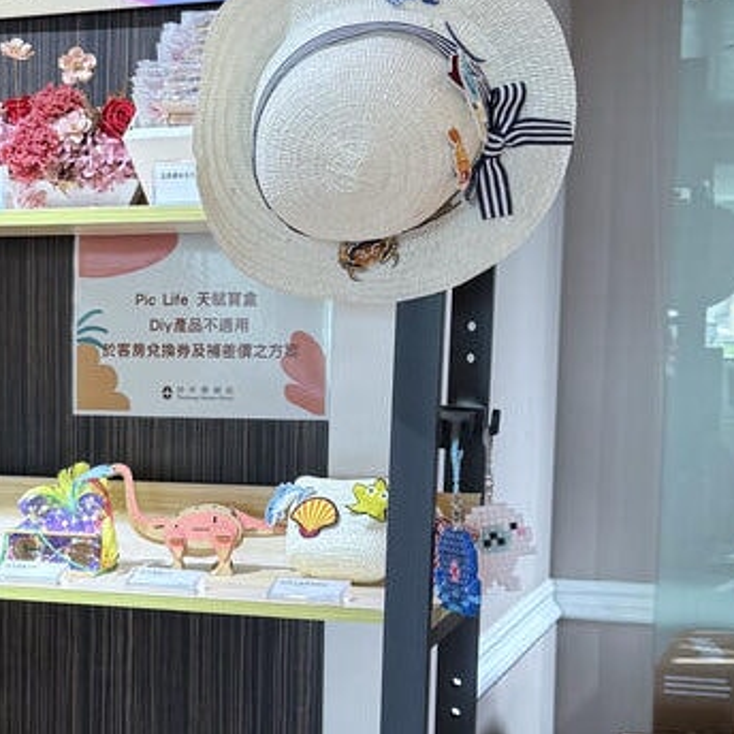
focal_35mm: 74
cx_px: -17
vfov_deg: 23.1
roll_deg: -0.7
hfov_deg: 22.4
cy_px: 550
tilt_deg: -7.3
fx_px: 1775
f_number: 1.78
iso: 125
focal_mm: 6.76
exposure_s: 1/60
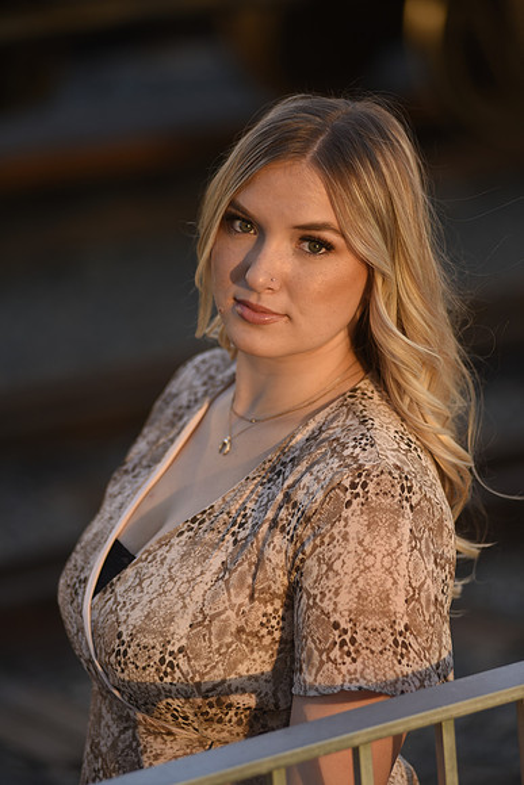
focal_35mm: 145
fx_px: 3164
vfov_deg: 14.2
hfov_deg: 9.5
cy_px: 392
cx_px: 262
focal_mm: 145
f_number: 2.8
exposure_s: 1/250
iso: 200
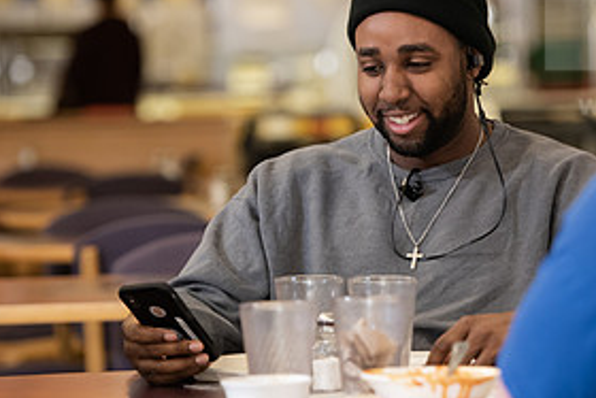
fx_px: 4638
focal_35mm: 280
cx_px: 481
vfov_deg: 4.9
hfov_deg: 7.3
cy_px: 150
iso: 1250
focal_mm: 135
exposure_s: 1/200
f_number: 3.2
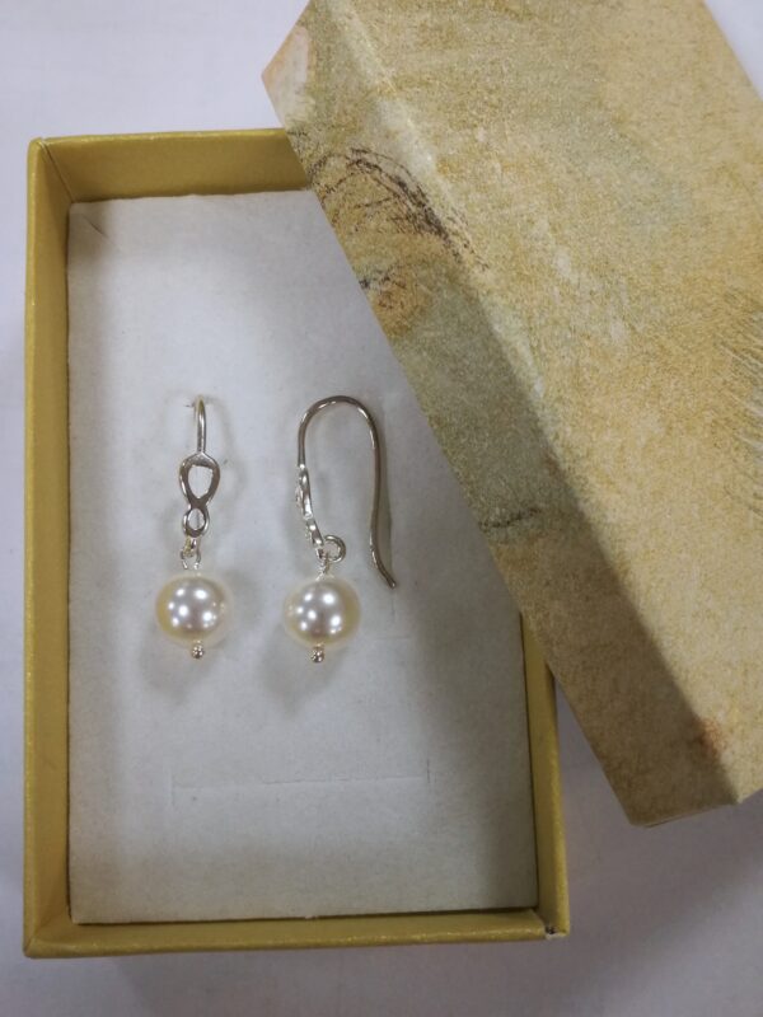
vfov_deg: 43.9
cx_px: 382
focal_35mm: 43
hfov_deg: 33.6
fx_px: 1264
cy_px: 508
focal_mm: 3.95
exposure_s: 1/33.3
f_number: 2.2
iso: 200
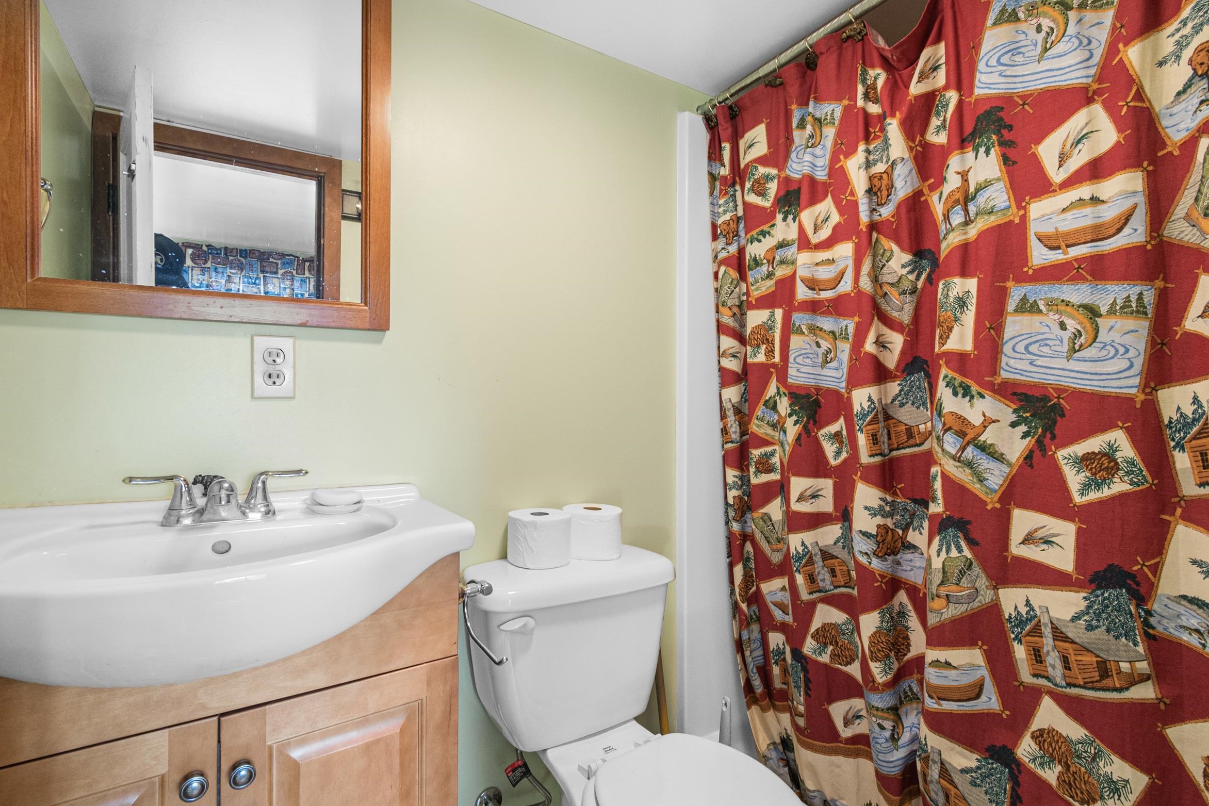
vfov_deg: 73.7
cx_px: 596
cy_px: 410
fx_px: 537
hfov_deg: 96.7
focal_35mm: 16
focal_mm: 10
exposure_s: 1/3
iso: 800
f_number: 8
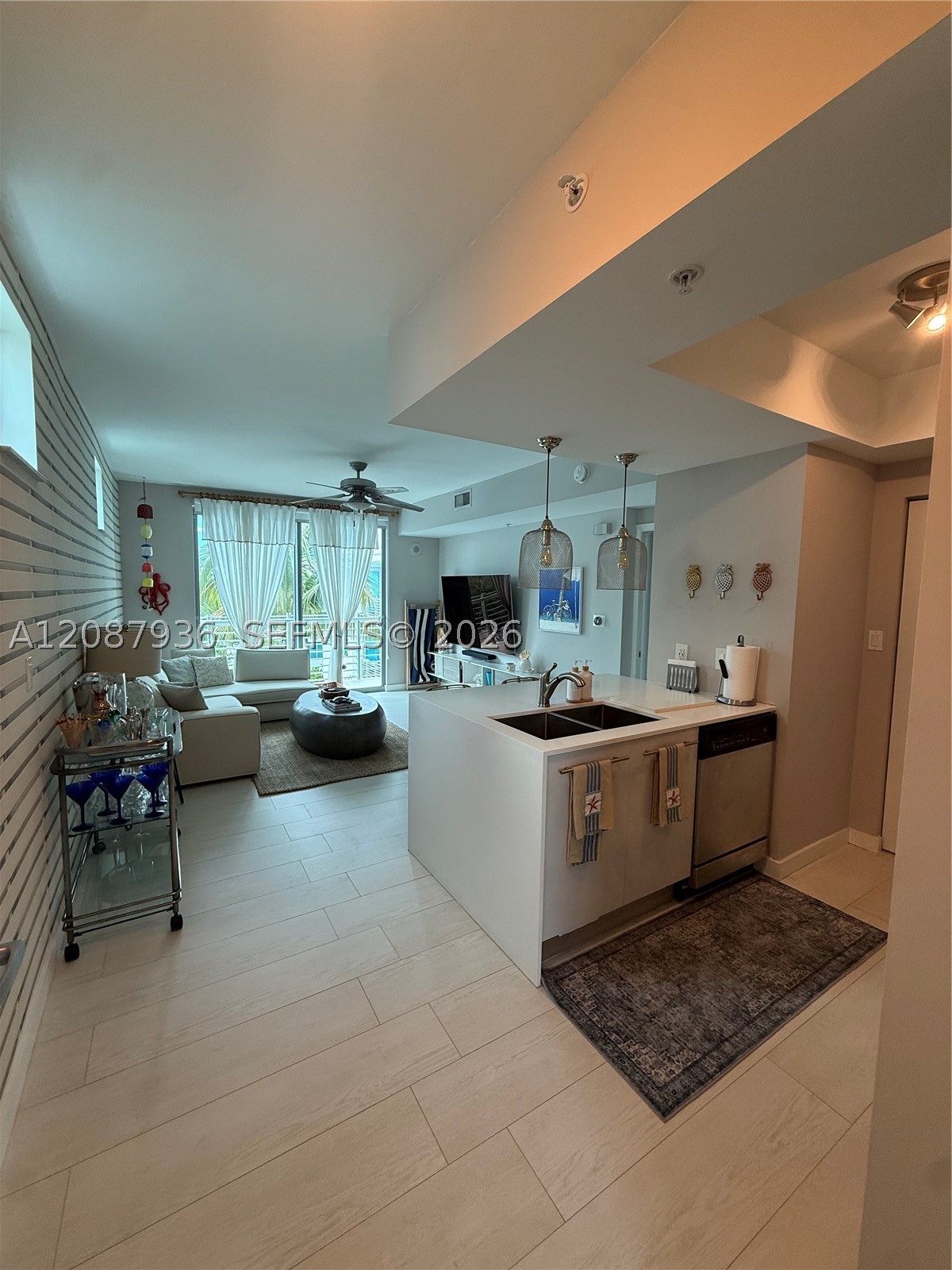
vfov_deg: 102.1
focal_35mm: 14
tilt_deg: -4.7
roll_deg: -1.4
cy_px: 635
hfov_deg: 85.7
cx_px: 476
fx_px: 513
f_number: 2.2
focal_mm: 2.22
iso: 80
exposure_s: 1/99
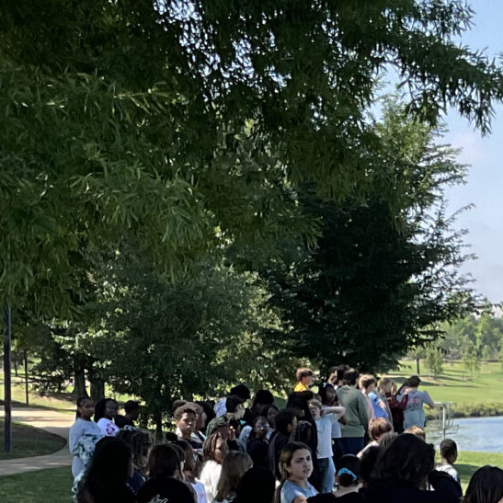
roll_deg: +1.5
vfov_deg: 13.9
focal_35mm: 120
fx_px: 1973
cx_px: 431
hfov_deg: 14.4
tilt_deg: -10.1
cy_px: 680
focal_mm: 3
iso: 16
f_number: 1.8
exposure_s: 1/962
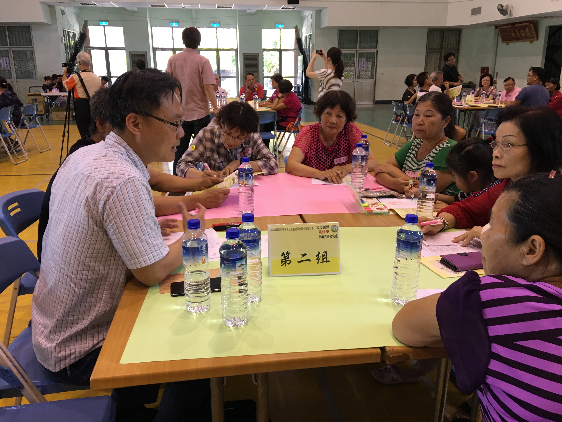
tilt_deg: -15.4
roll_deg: +0.1
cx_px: 281
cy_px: 211
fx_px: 471
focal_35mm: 29
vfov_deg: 48.2
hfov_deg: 61.7
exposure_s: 1/15
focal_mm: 4.15
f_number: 2.2
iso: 32
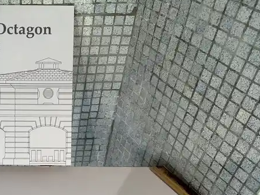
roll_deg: +0.6
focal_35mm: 43
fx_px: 323
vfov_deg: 32.5
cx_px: 31
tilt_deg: -43.2
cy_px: 160
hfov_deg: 40.8
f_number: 1.78
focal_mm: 6.86
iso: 125
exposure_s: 1/120
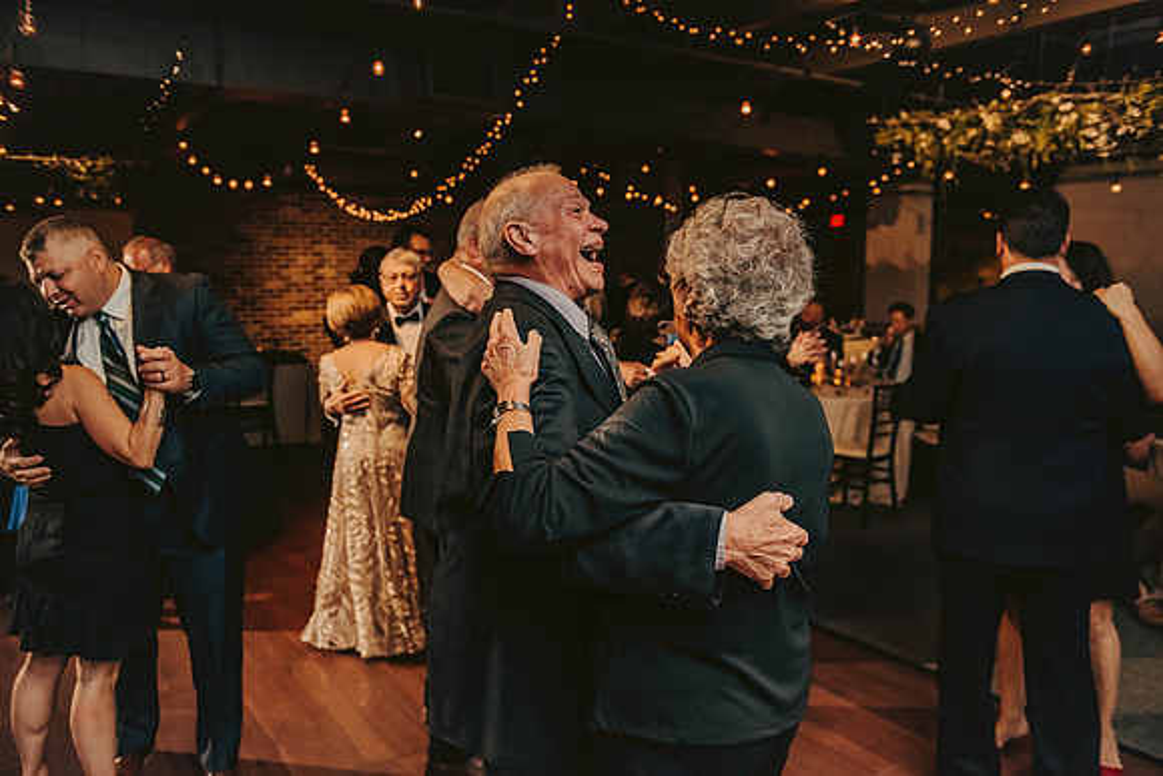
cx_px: 582
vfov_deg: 45.0
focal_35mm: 29
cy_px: 388
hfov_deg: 63.6
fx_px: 937
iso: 2000
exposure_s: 1/200
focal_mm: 29
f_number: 3.2
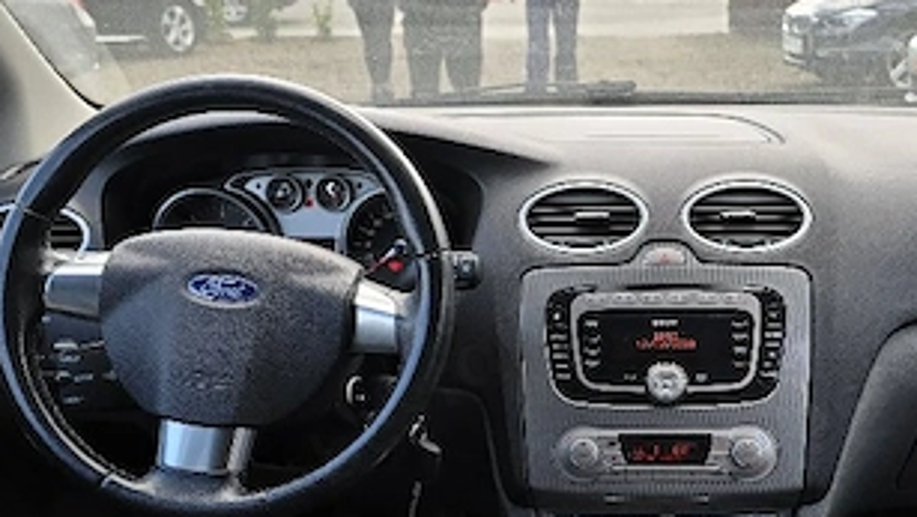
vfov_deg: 24.3
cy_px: 362
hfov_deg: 41.2
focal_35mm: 49
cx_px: 648
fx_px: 1192
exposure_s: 1/182
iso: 16
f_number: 1.7
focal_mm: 6.3
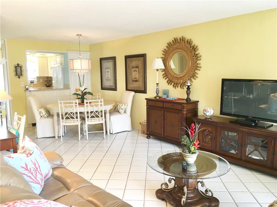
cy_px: 104
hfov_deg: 61.7
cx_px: 138
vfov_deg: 48.2
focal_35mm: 29
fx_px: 232
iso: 50
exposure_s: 1/30
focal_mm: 4.15
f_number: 2.2
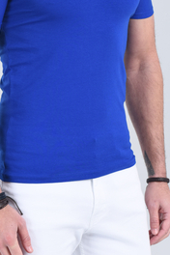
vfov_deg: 12.8
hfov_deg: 8.6
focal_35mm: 159
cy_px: 14
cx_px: 71
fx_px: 1126
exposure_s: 1/125
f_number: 8
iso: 250
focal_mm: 70
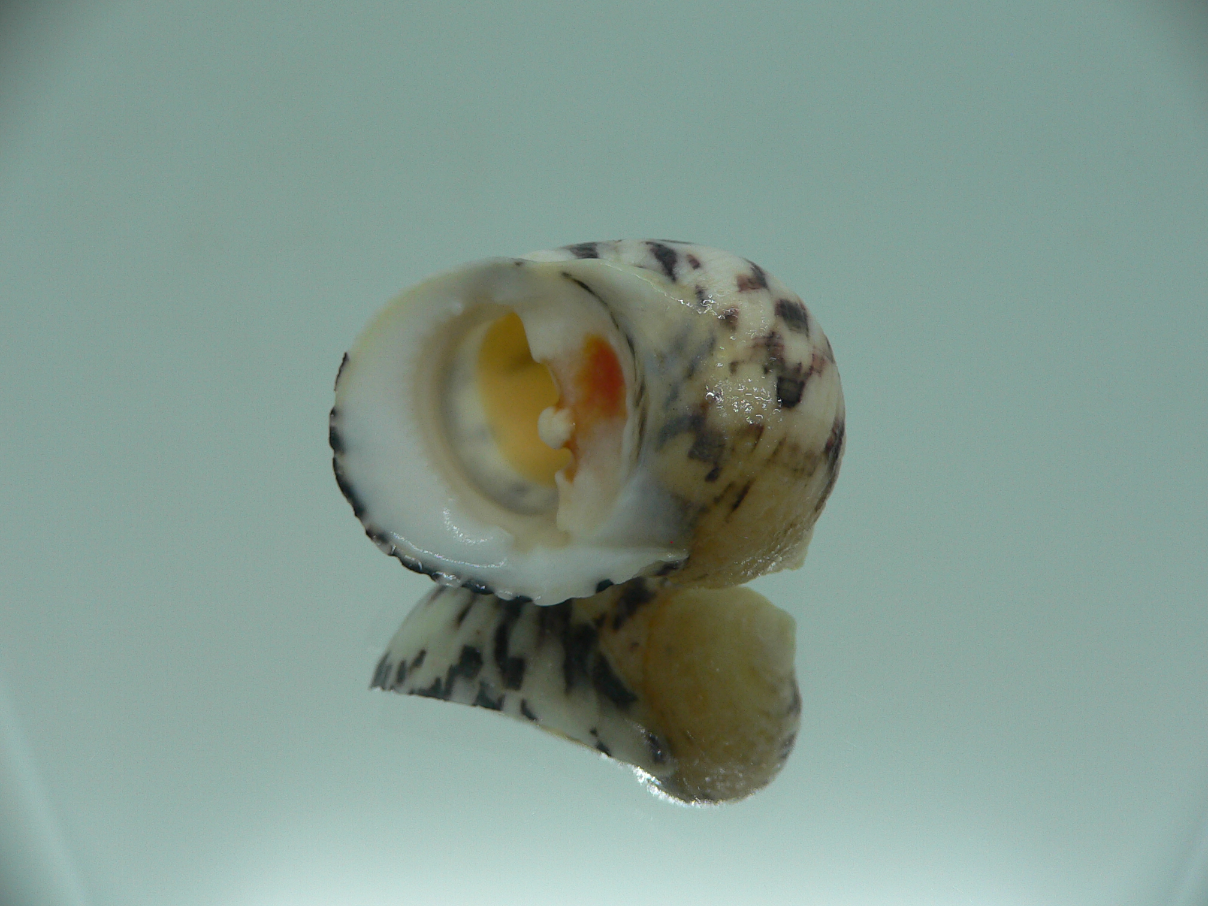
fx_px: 1221
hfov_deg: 52.6
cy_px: 453
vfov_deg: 40.7
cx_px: 604
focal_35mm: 35
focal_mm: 4.6
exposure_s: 1/60
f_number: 2.8
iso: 80
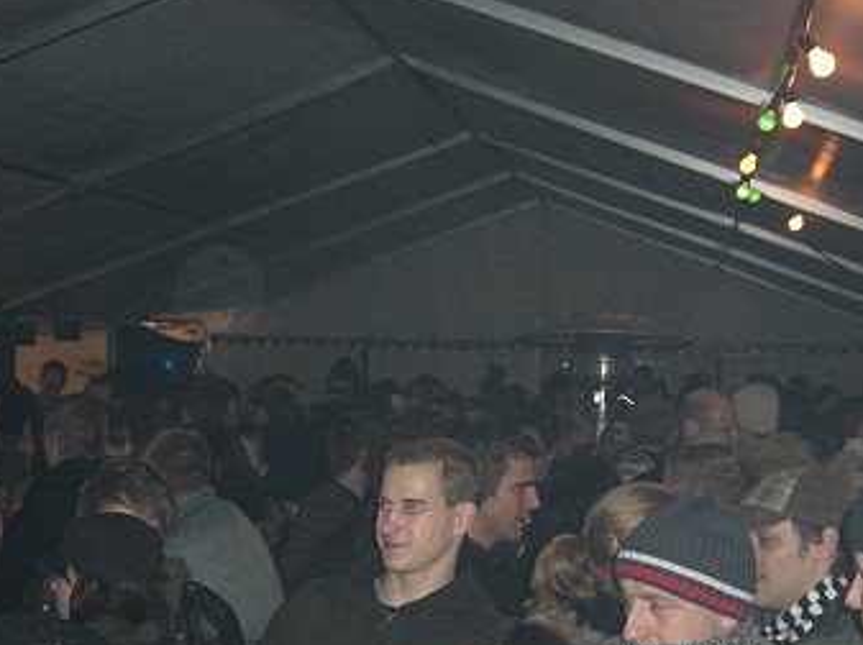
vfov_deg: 22.8
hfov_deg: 30.3
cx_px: 462
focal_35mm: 64
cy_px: 447
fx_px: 1594
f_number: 2.8
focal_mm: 7.9
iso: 200
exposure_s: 1/60
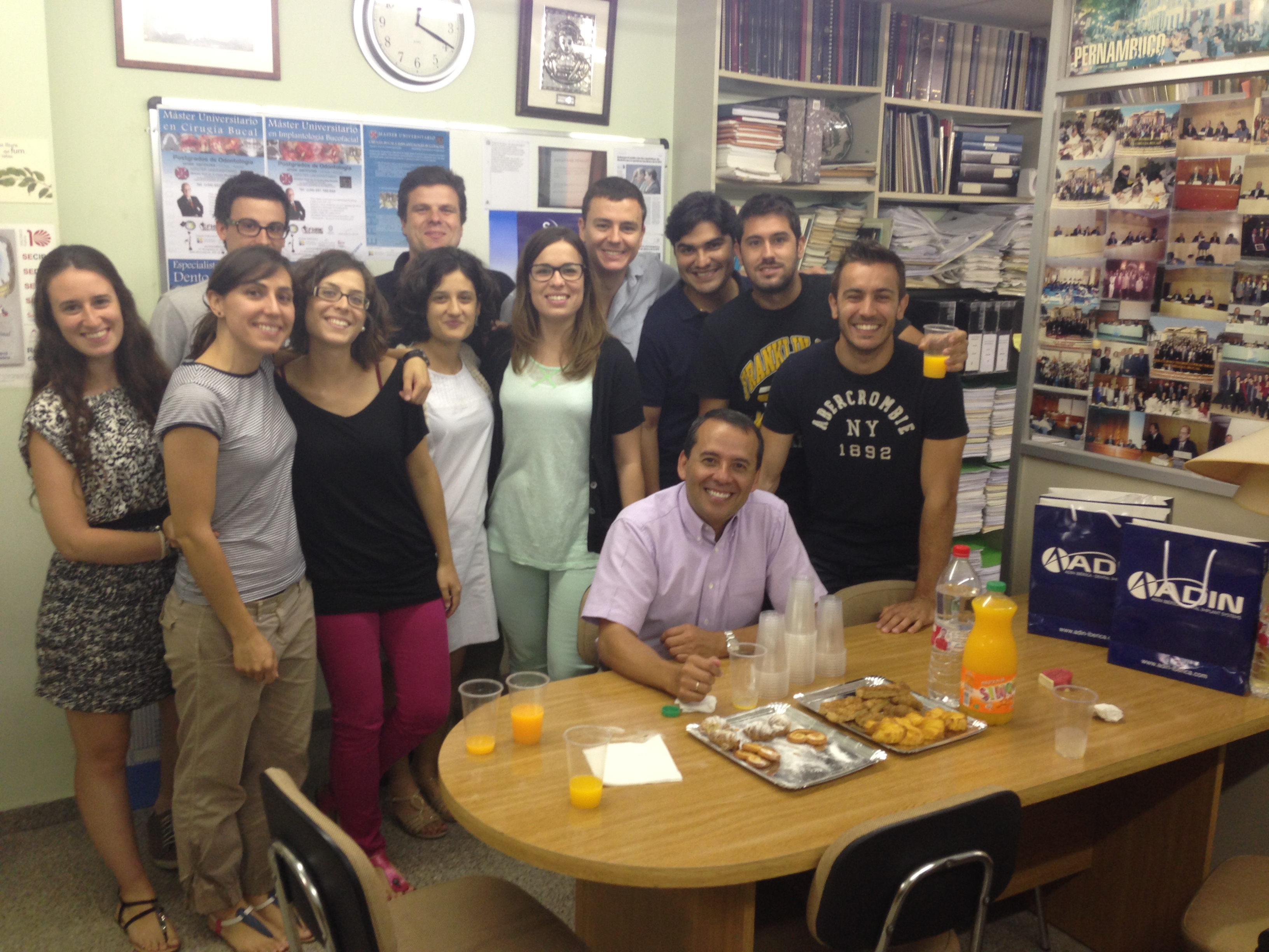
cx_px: 634
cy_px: 476
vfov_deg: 42.9
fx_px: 1210
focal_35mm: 33
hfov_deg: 55.4
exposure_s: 1/20
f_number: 2.4
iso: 80
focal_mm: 4.12
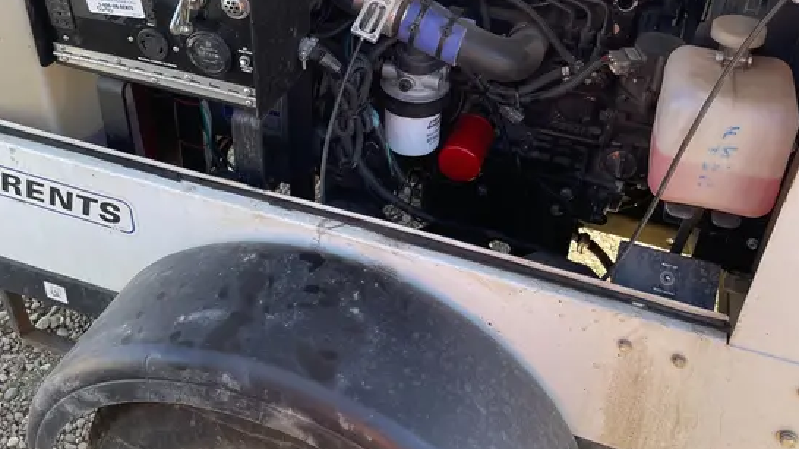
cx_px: 401
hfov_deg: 52.8
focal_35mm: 38
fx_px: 805
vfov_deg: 30.4
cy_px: 88
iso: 50
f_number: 1.6
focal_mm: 4.2
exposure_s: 1/477
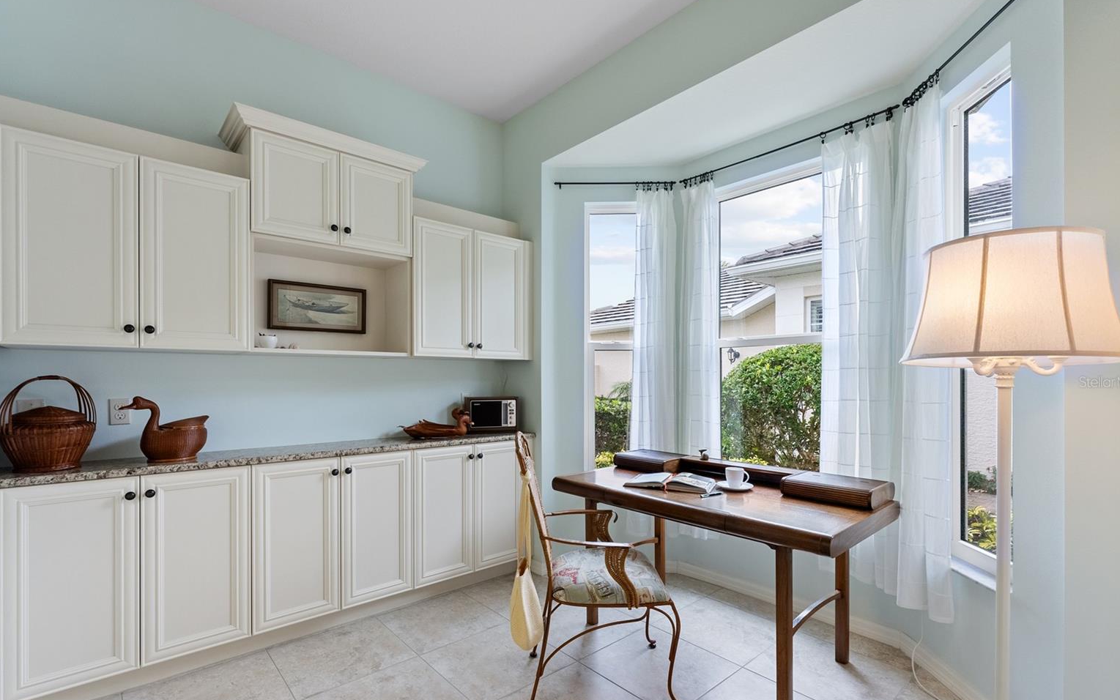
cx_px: 558
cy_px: 381
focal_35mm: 17
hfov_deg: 95.6
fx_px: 508
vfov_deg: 69.0
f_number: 9
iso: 640
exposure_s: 1/15
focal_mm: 15.6
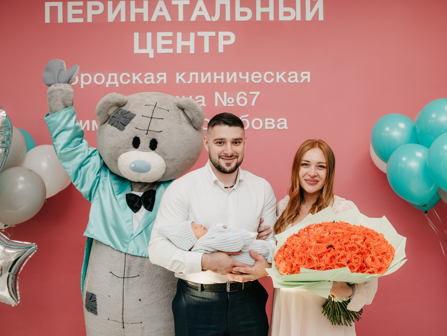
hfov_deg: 48.9
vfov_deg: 37.8
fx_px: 491
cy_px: 168
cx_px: 246
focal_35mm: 38
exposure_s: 1/160
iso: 640
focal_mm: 35
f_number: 4
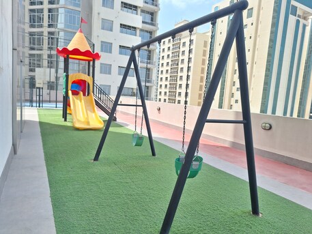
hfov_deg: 73.9
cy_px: 117
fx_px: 207
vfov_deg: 58.9
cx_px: 156
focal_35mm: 23
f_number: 1.8
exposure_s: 1/938
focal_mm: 5.54
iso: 40
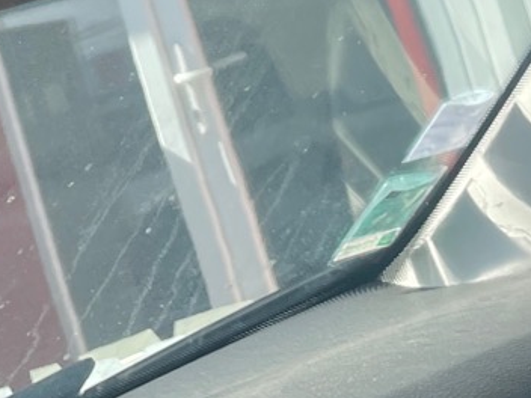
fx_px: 2040
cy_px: -481
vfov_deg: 10.0
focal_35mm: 133
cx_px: 347
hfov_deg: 14.8
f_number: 1.6
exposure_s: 1/831
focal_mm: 4.2
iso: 32
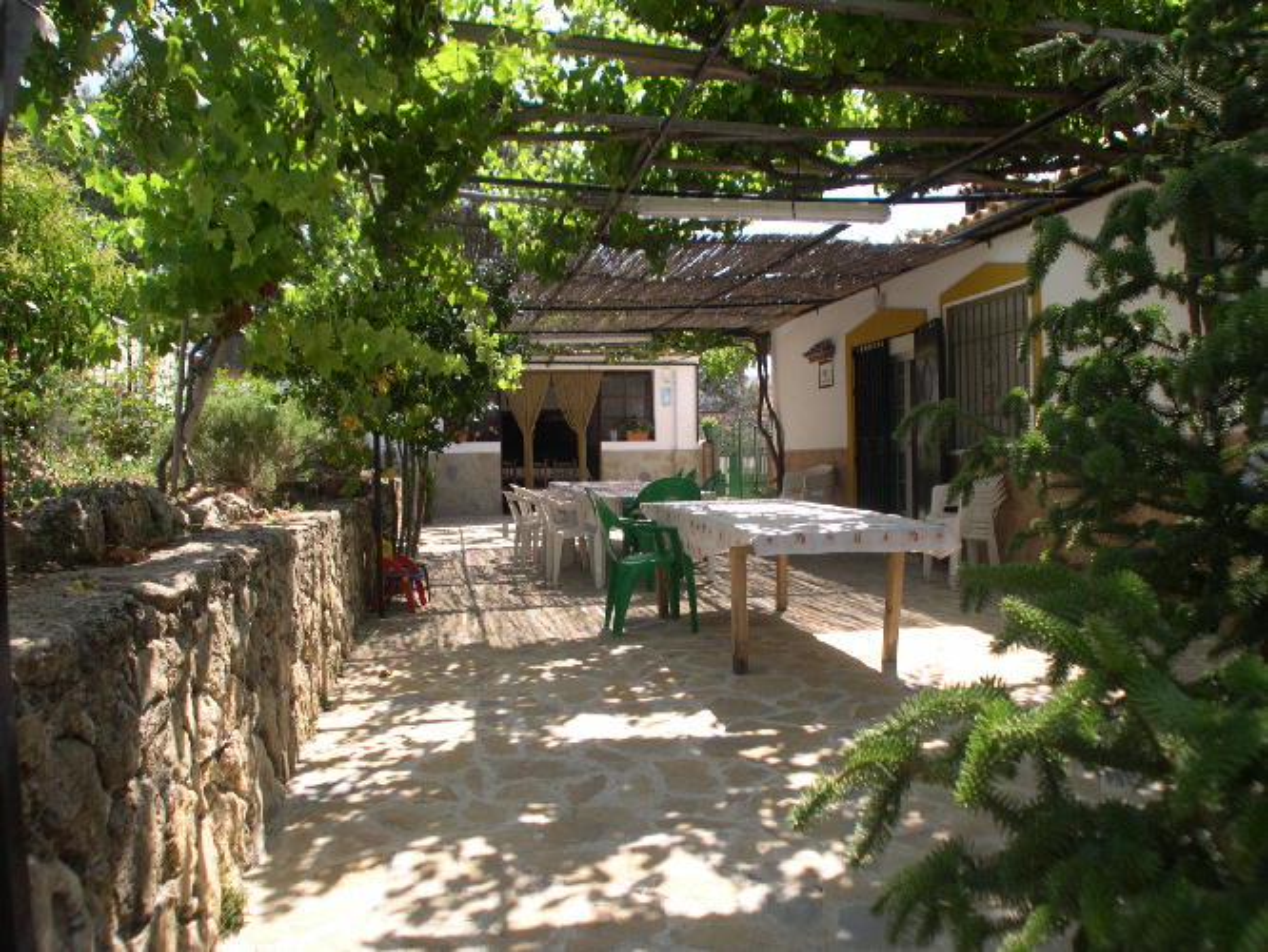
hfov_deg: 49.0
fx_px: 1392
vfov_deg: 37.7
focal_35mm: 38
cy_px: 476
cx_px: 634
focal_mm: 8
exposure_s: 1/465
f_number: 2.8
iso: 100
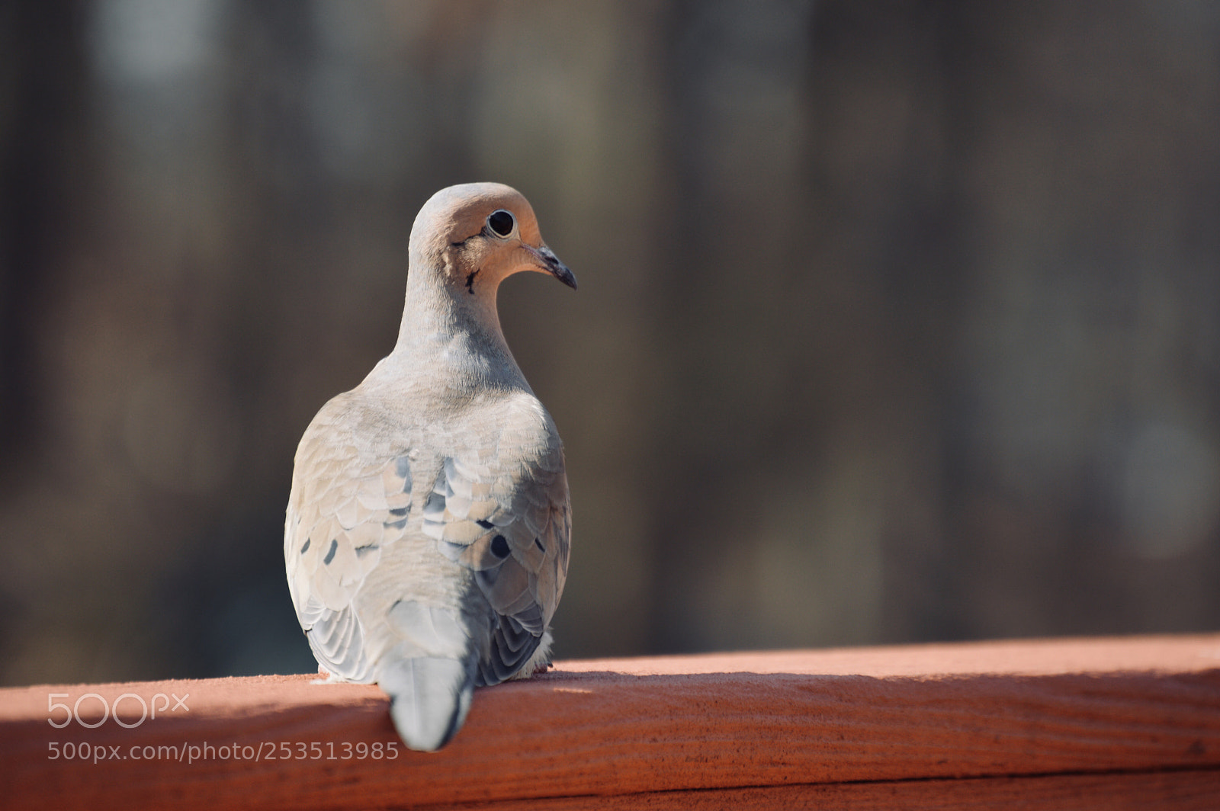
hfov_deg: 6.9
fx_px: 10158
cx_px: 610
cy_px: 406
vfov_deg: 4.6
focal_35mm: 300
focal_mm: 200
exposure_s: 1/200
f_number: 5.6
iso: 100
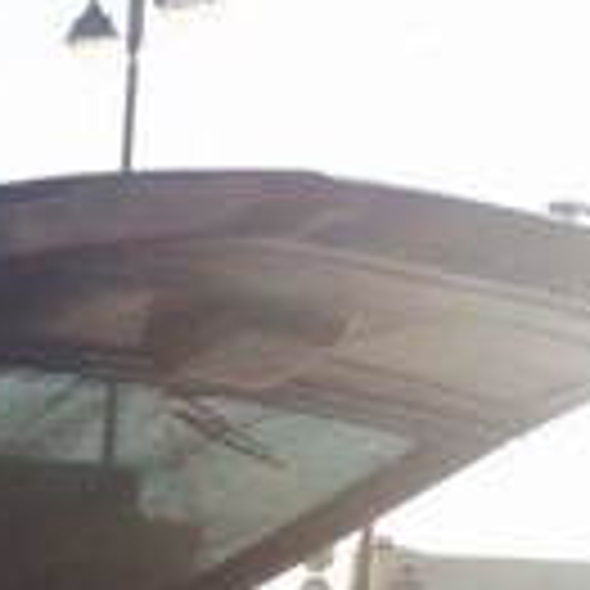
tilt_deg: -8.6
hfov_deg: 11.9
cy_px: 957
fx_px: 2488
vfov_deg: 12.6
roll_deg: -4.0
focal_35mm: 129
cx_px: -631
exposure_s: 1/1026
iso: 32
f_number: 2.2
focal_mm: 4.15
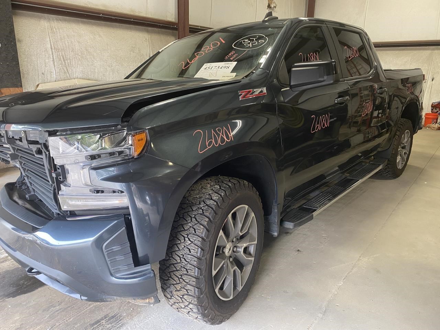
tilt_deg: -15.9
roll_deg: -1.2
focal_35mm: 26
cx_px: 220
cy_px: 165
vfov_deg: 53.1
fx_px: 330
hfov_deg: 67.3
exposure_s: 1/60
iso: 160
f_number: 1.8
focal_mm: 4.25
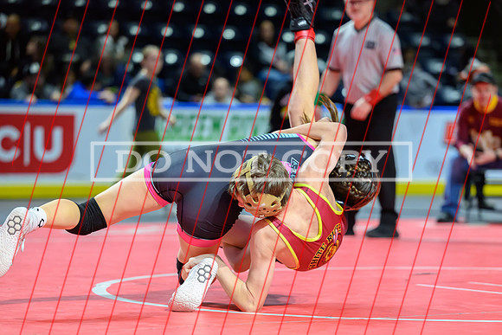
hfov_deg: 14.0
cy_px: 204
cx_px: 257
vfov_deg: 9.3
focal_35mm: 147
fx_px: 2051
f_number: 2.8
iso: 3600
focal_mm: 120
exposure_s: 1/800
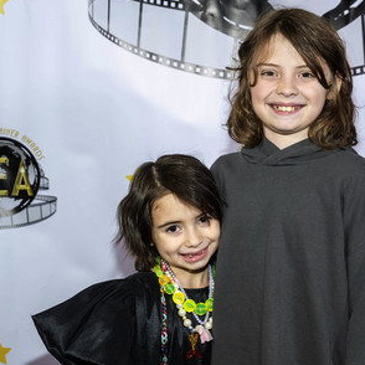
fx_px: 716
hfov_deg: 28.2
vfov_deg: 28.6
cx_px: 268
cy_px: 182
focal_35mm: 60
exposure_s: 1/200
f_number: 5.6
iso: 800
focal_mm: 46
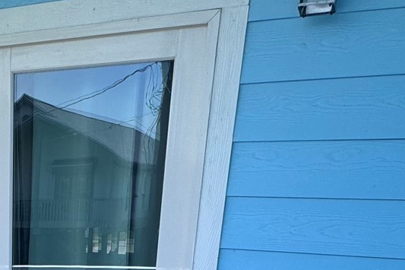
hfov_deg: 33.2
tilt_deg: -19.7
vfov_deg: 20.2
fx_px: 630
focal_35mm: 56
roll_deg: -0.9
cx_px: 18
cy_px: 424
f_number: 2.2
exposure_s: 1/544
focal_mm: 2.22
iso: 50
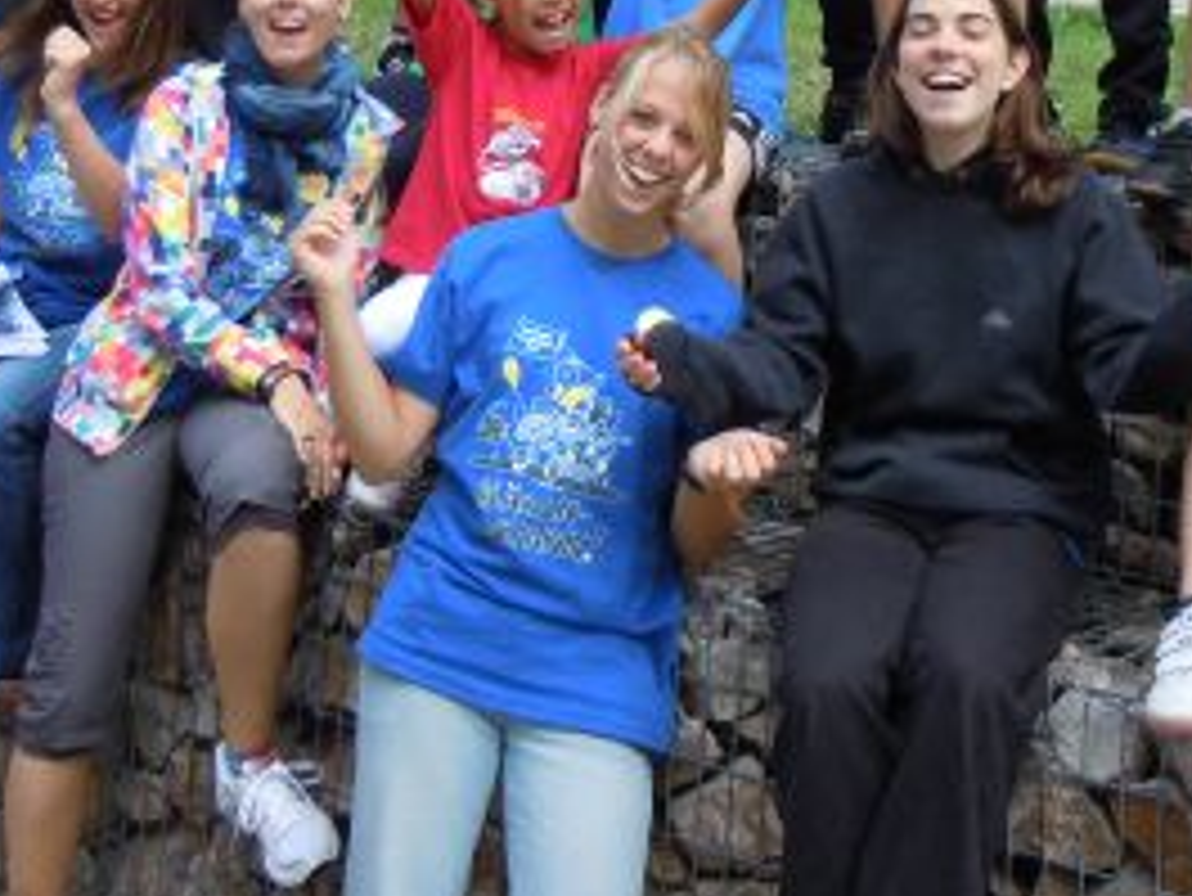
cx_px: 778
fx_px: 2343
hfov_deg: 28.4
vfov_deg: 20.7
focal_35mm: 68
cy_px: -77
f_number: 3.5
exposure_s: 1/320
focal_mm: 5.4
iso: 100
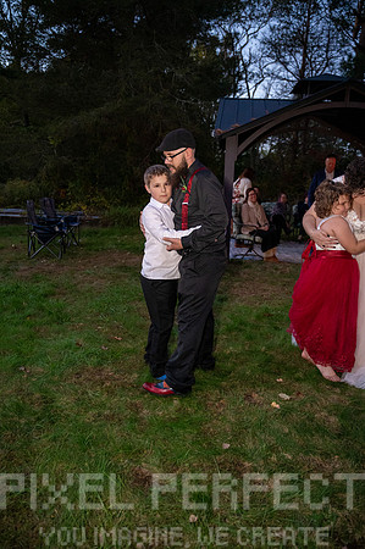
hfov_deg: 46.3
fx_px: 427
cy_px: 274
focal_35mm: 28
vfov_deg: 65.5
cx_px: 182
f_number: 2.8
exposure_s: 1/60
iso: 10000
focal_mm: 28
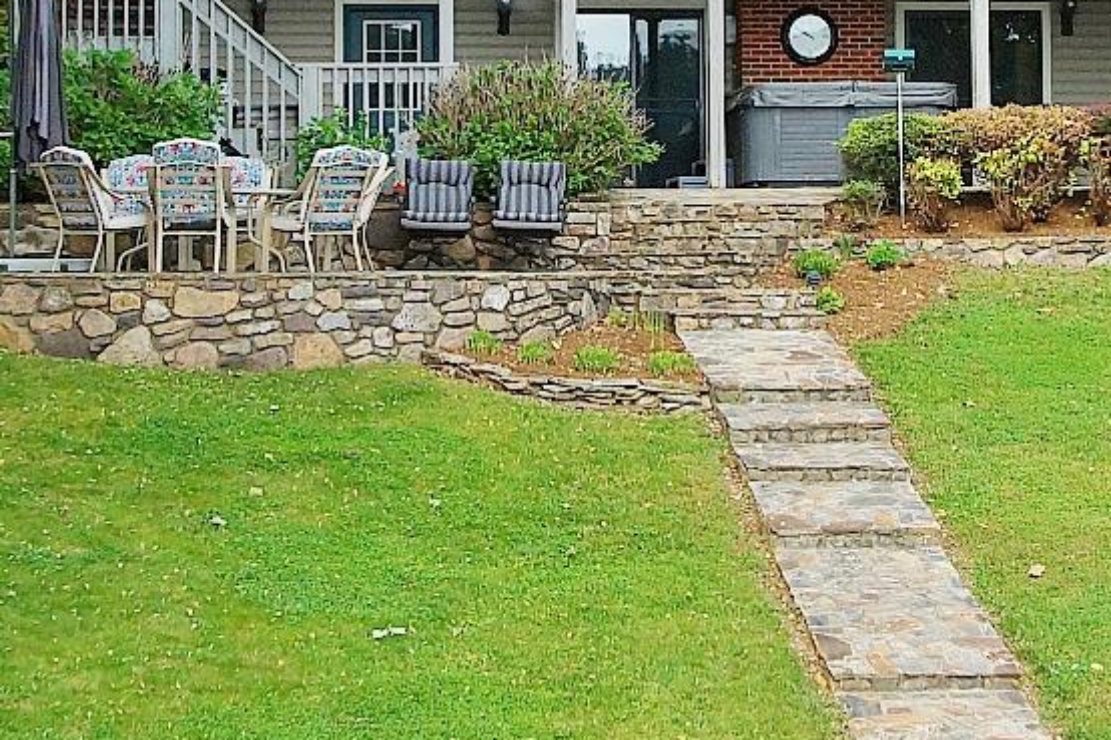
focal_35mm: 117
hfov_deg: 17.5
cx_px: 744
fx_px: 3609
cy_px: -6
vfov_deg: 11.6
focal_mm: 24
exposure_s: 1/640
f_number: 7.1
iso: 400
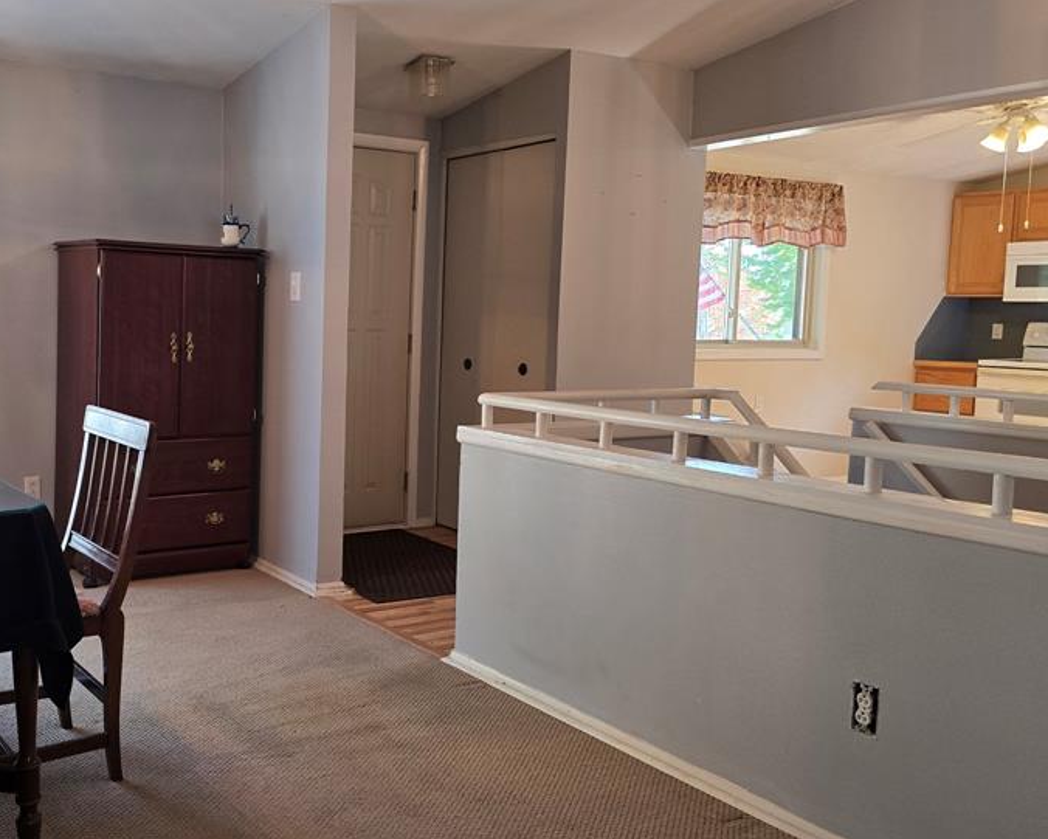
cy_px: 419
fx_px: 1055
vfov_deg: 43.4
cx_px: 307
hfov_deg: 51.3
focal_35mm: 34
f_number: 1.7
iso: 250
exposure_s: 1/120
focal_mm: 6.3
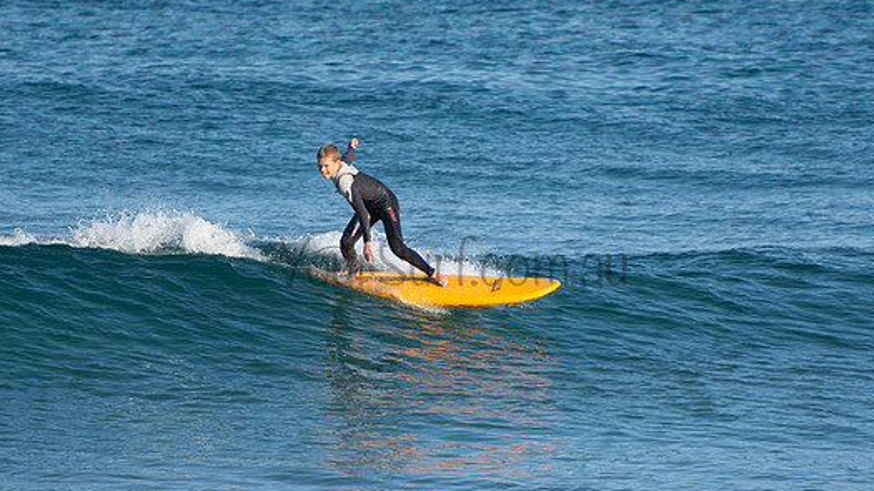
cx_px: 451
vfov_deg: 1.7
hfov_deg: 3.1
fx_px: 16103
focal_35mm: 695
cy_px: 247
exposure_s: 1/1000
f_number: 5.6
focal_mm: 400
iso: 250
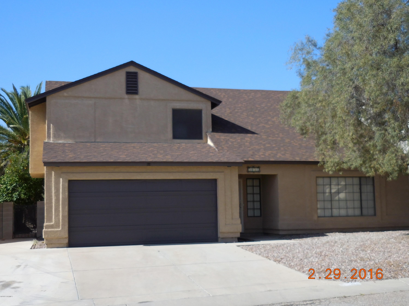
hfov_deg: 42.1
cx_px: 204
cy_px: 153
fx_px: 532
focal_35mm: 45
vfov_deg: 32.2
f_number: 4.2
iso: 125
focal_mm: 8.1
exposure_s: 1/640
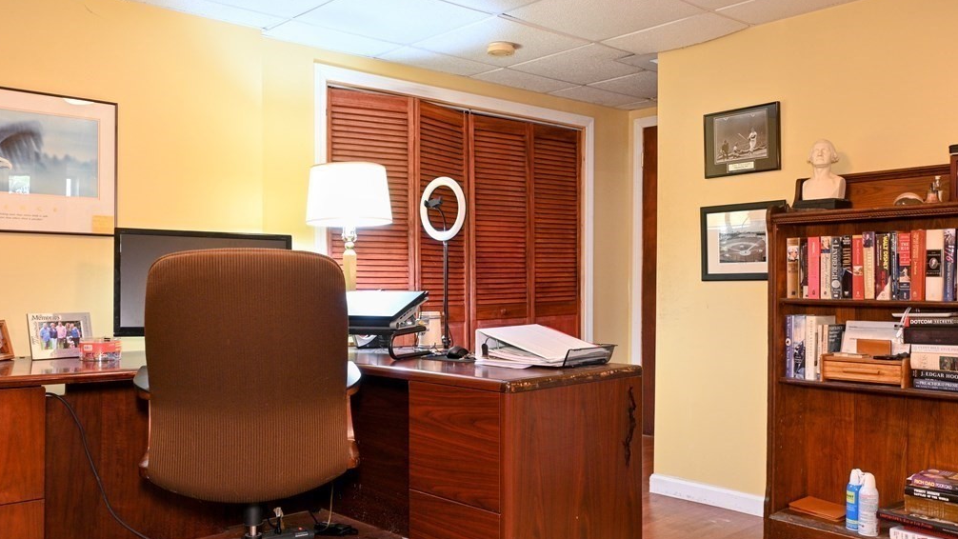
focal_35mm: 33
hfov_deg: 59.8
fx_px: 833
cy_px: 299
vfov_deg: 35.8
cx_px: 481
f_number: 7.1
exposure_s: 1/3
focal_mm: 20.5
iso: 500
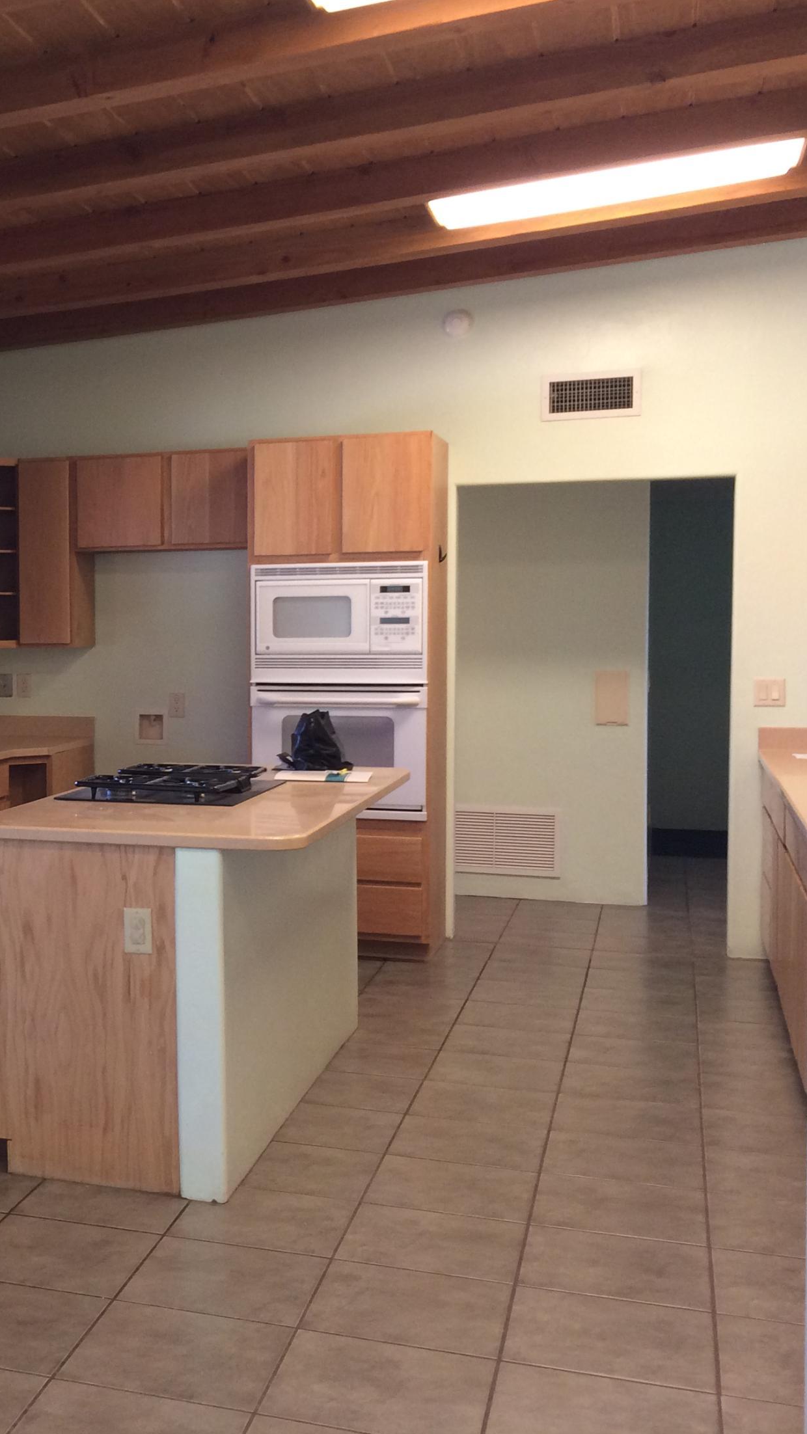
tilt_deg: -2.4
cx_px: -27
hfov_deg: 26.1
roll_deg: +1.8
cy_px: 710
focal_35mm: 43
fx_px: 1636
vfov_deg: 47.4
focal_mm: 4.15
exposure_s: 1/30
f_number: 2.2
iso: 100
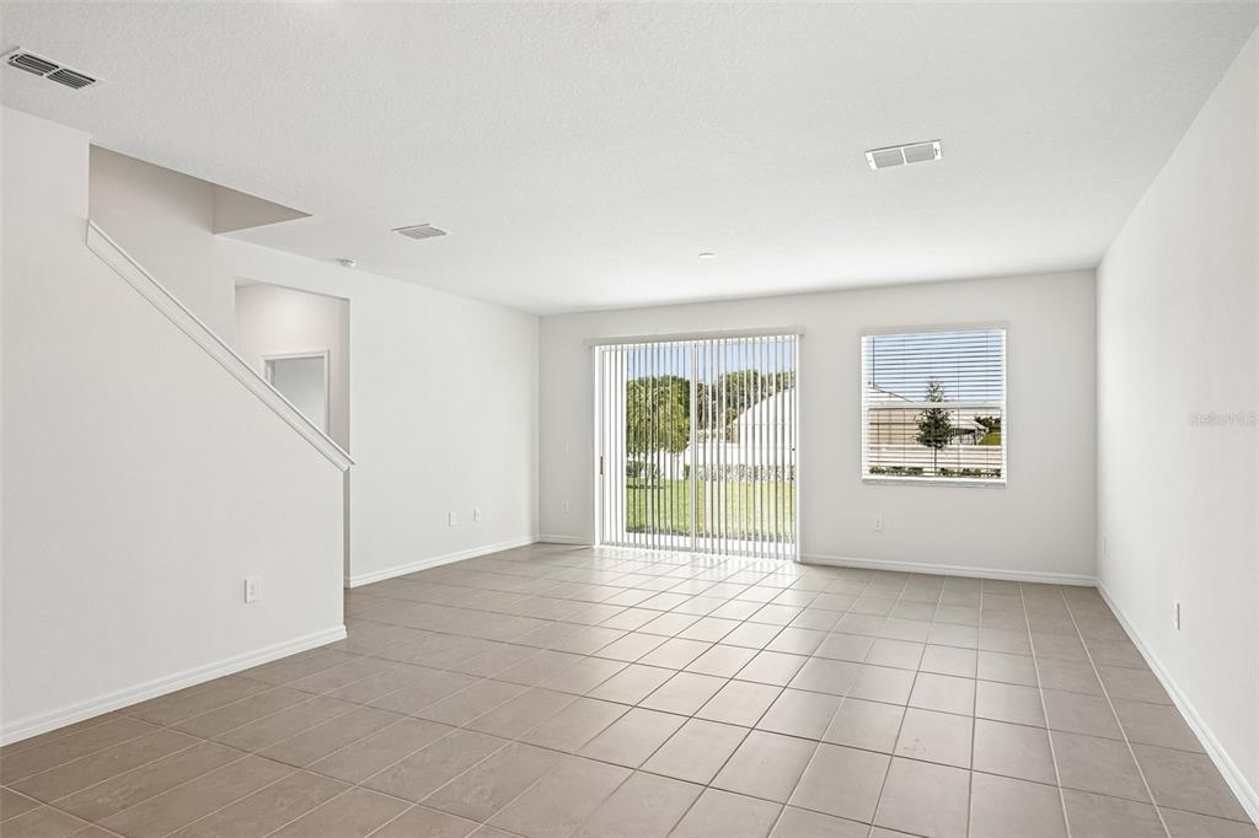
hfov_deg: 81.2
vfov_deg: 59.5
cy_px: 419
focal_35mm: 21
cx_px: 630
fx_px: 734
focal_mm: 21
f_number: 8
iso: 400
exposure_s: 1/100
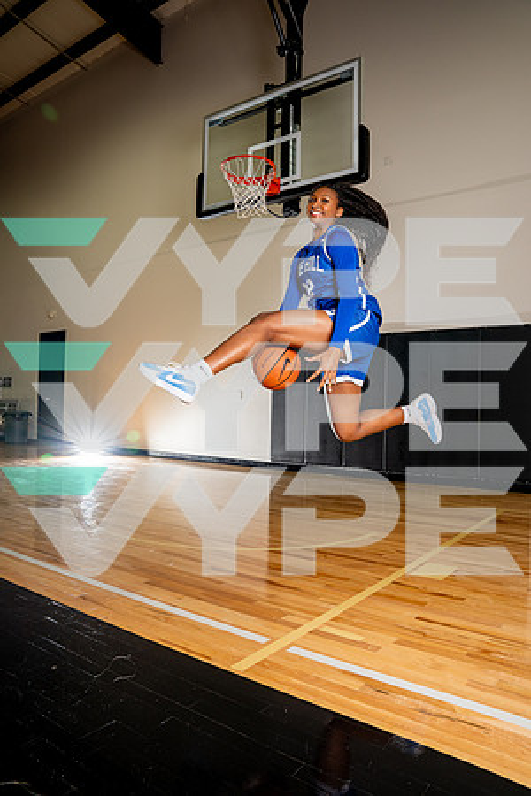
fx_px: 531
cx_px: 266
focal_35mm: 24
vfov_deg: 73.7
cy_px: 398
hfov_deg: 53.1
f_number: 7.1
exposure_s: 1/200
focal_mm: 24
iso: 640
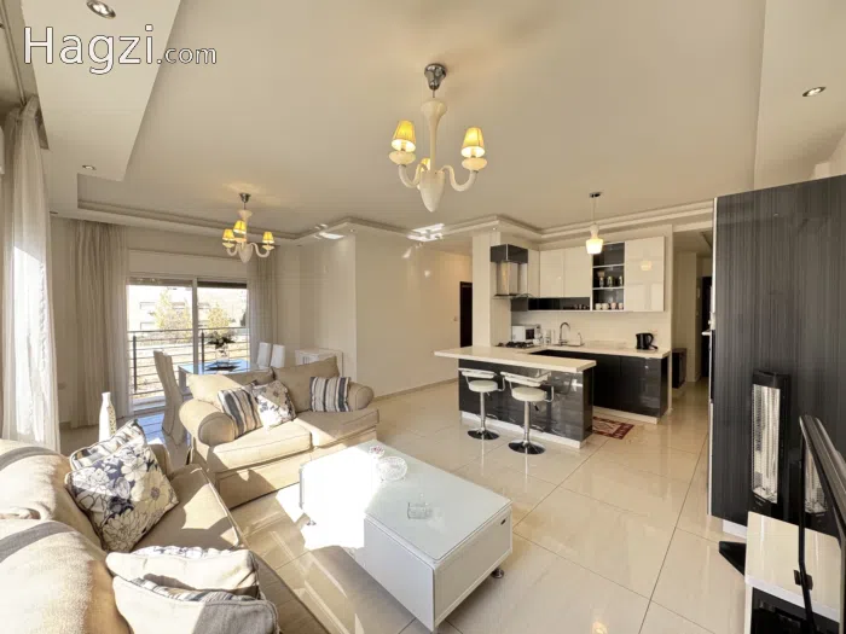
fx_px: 342
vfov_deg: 85.7
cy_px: 317
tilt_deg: -1.4
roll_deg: -0.1
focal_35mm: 14
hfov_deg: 102.1
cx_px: 423
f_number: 2.2
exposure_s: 1/99
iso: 200
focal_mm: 2.22
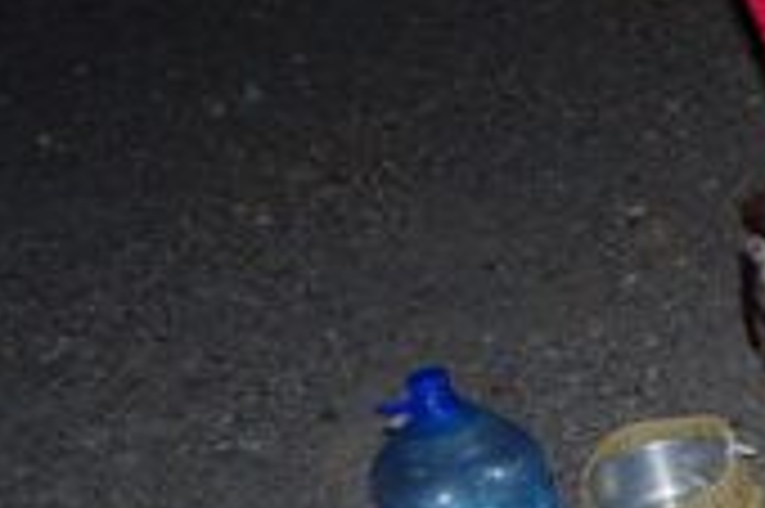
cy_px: 308
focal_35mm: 119
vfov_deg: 11.5
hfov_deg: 14.8
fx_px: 2526
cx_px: 1424
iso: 800
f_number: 3.5
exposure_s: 1/15
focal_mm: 18
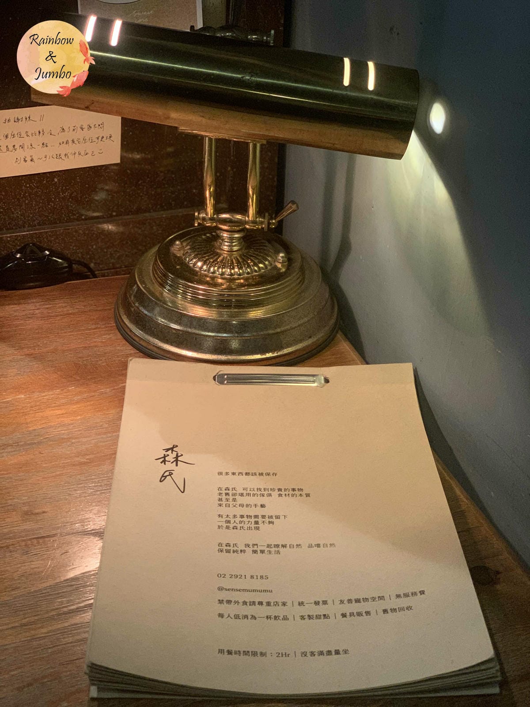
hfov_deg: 28.0
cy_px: 354
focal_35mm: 52
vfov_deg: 36.8
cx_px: 265
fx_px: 1062
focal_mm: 6
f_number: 2.4
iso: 400
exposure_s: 1/60
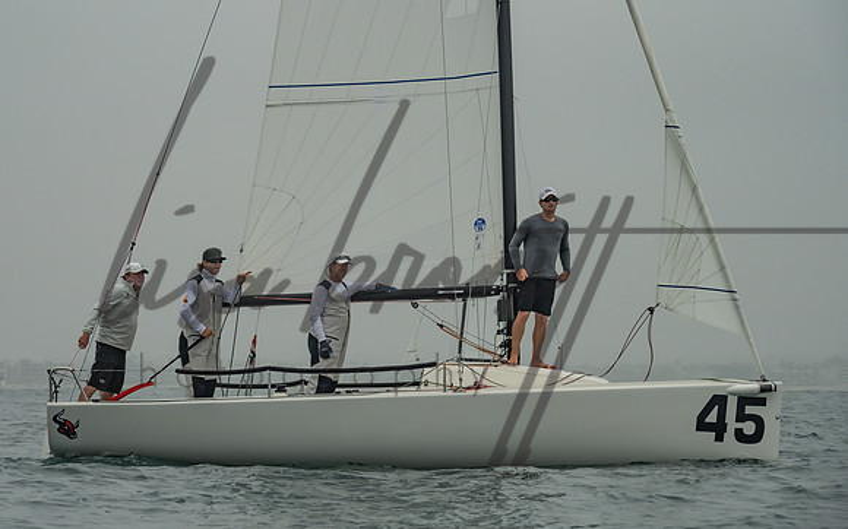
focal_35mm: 199
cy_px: 225
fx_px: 4603
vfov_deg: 6.6
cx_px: 349
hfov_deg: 10.5
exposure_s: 1/3200
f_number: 9
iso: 800
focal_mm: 165
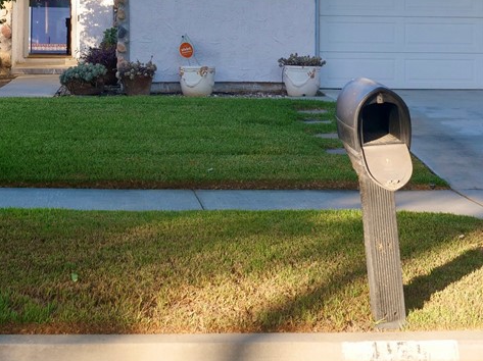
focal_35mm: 78
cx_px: 174
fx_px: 1088
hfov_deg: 25.0
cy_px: -22
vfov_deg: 18.3
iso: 200
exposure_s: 1/200
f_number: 4
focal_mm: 18
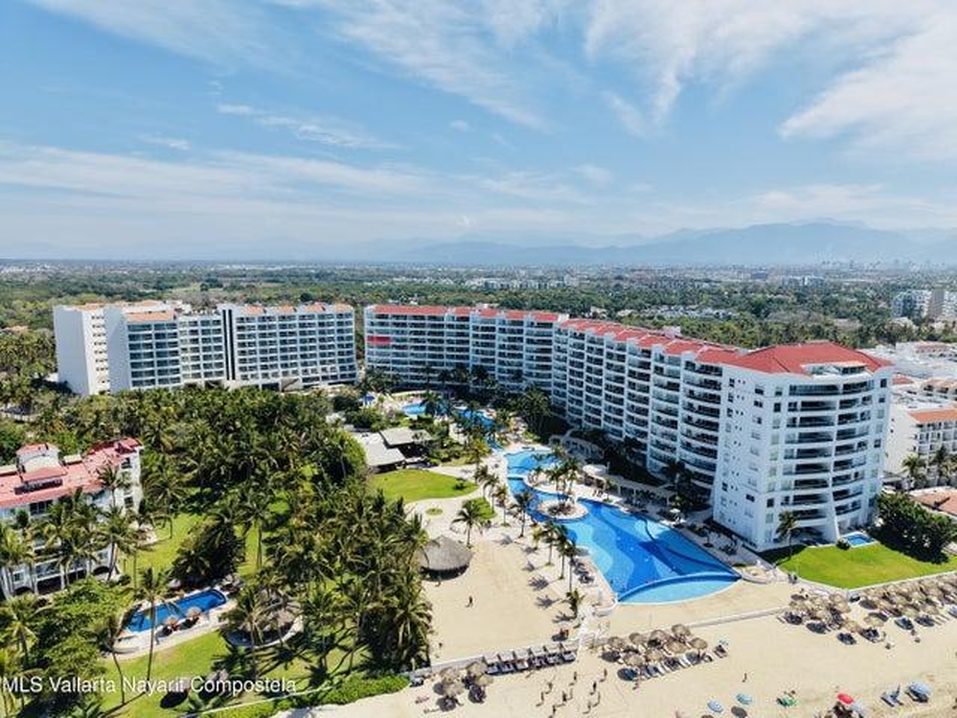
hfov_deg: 71.6
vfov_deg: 56.8
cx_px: 478
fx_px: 664
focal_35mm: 24
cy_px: 359
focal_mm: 8.67
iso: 250
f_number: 1.8
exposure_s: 1/8000
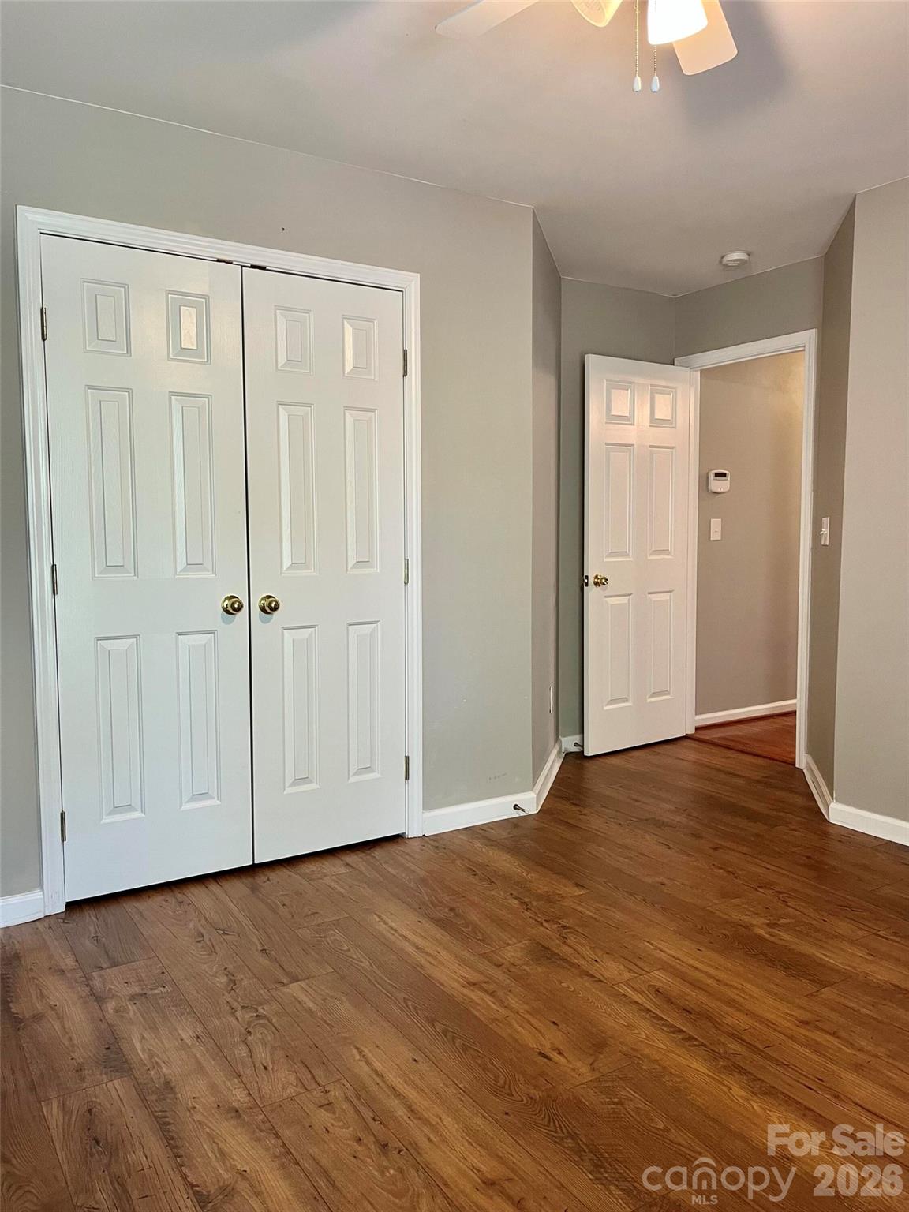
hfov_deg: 53.1
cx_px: 454
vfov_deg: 67.3
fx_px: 910
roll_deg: +1.4
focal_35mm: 26
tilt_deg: -4.8
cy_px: 606
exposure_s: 1/60
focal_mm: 5.1
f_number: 1.6
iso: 200
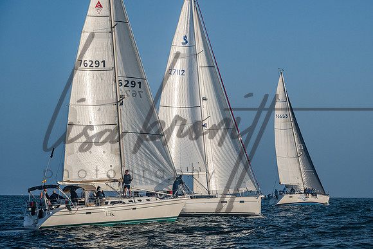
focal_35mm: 106
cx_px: 209
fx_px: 1097
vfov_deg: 12.9
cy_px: 119
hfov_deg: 19.3
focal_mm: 91
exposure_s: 1/2500
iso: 400
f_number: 6.3
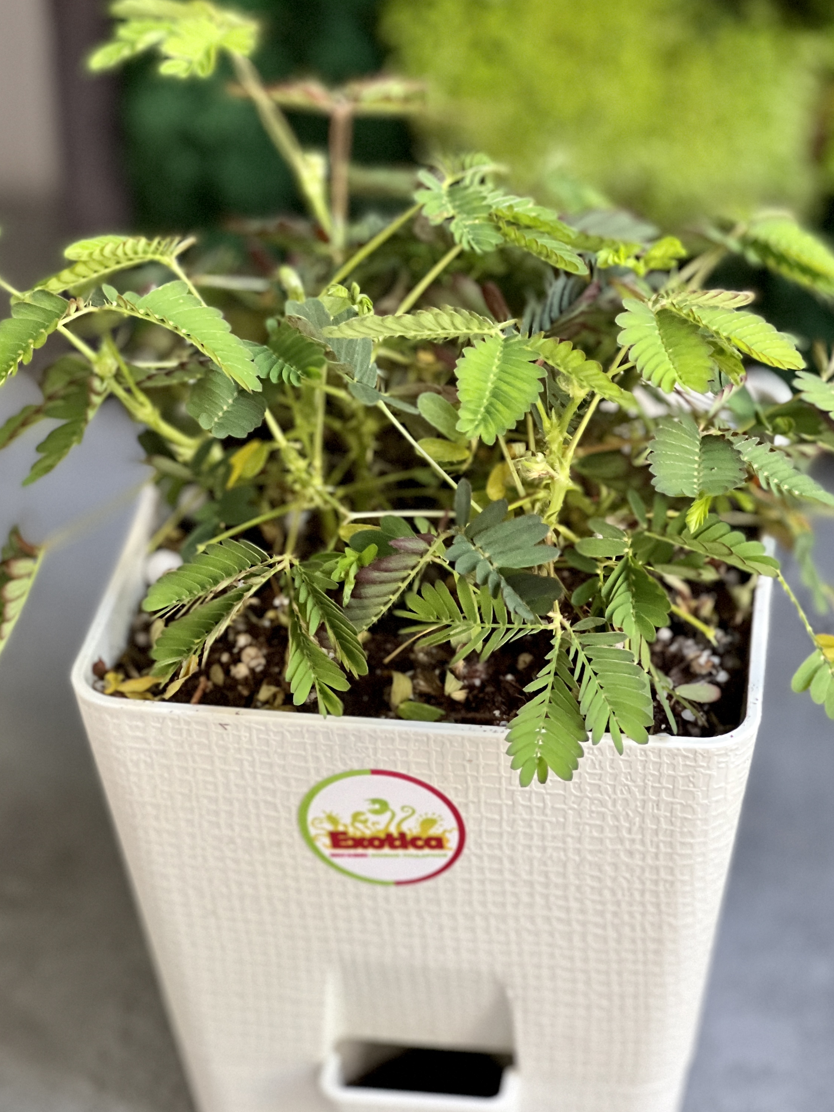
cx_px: 452
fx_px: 3341
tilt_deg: -34.2
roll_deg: +0.0
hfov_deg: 14.2
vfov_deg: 18.9
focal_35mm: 104
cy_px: 555
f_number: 2.8
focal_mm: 9
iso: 320
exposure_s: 1/40
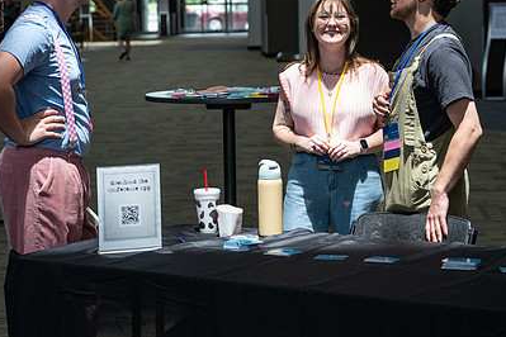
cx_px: 270
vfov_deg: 12.5
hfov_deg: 18.8
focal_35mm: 109
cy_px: 94
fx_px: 1532
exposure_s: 1/140
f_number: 3.2
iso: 125
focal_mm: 50
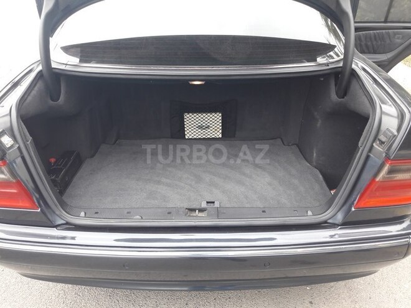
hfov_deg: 63.4
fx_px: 332
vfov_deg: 49.7
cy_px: 154
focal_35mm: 28
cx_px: 206
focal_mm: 3.7
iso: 40
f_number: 1.9
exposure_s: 1/124
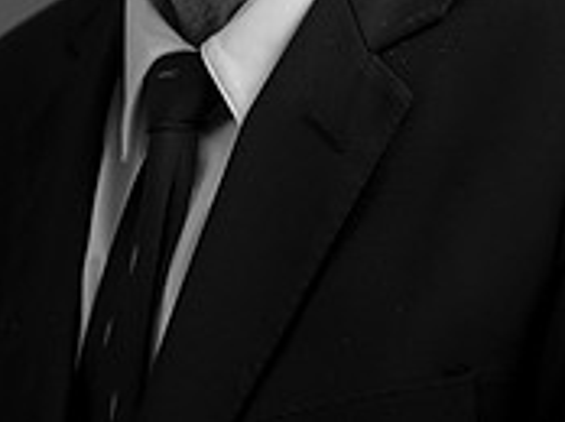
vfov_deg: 2.2
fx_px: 11100
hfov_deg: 2.9
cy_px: -244
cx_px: 267
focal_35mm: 681
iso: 80
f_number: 5
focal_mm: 190
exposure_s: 1/200
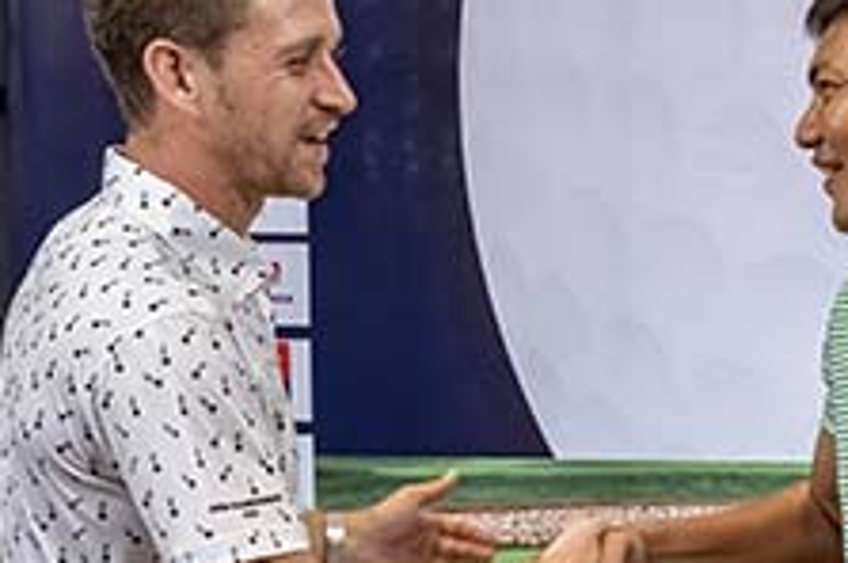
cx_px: 1209
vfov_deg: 10.6
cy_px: 658
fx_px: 2991
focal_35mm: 127
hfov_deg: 15.1
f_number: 6.3
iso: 8000
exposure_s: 1/200
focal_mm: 29.5
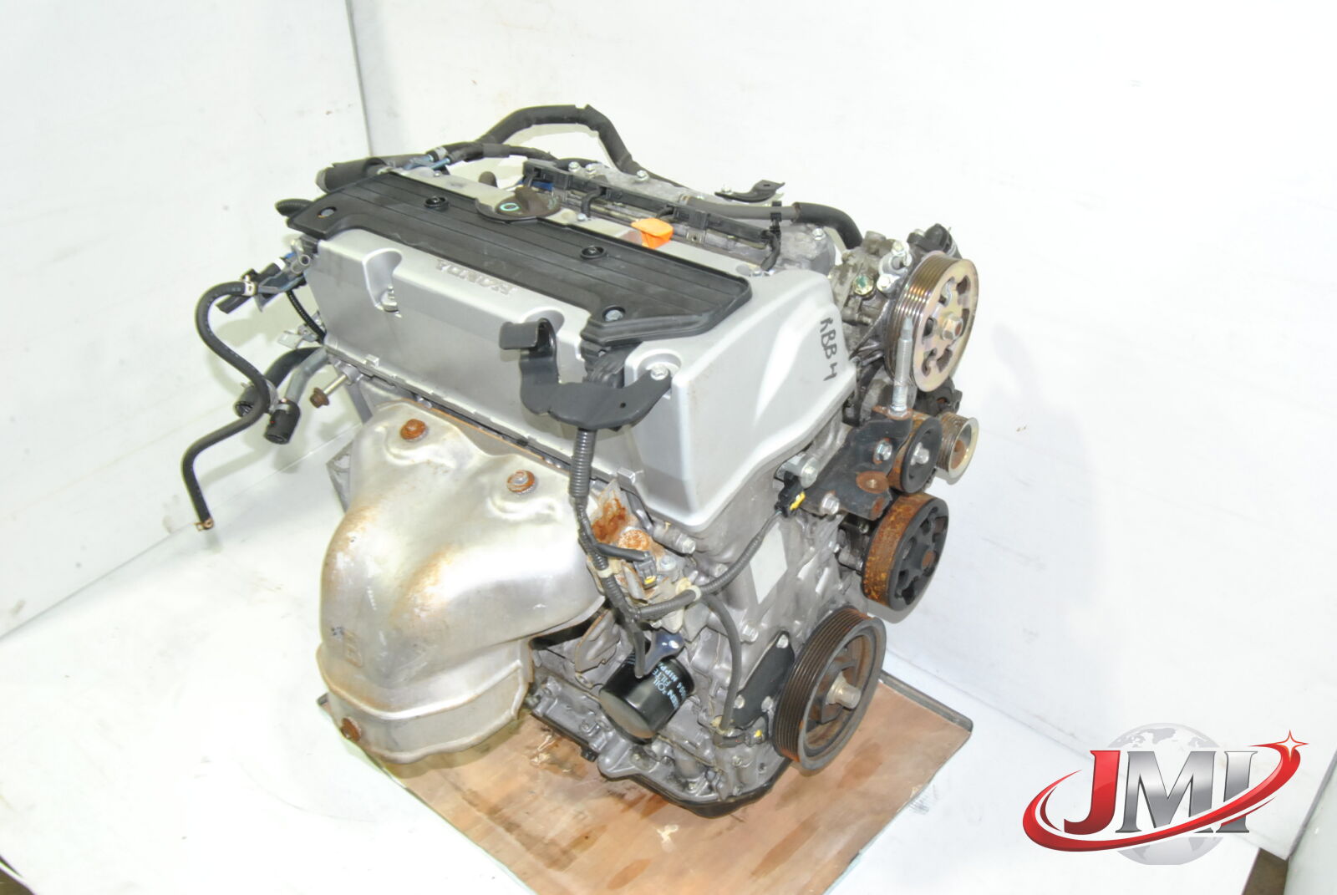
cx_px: 668
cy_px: 448
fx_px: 1115
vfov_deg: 43.7
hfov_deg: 61.9
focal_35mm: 30
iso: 800
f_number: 22
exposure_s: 1/8
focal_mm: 20
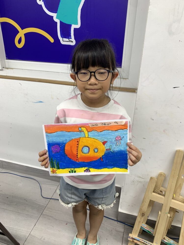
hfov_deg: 53.1
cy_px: 122
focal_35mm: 26
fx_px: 184
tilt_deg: -26.1
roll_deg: -1.3
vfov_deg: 67.3
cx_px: 92
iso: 40
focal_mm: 4.25
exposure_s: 1/100
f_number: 1.8
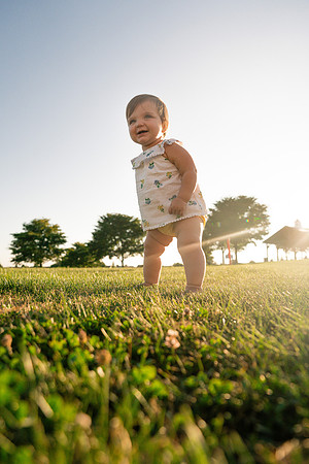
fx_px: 309
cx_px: 154
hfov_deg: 53.1
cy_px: 232
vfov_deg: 73.7
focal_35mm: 24
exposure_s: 1/4000
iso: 400
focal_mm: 24
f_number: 4
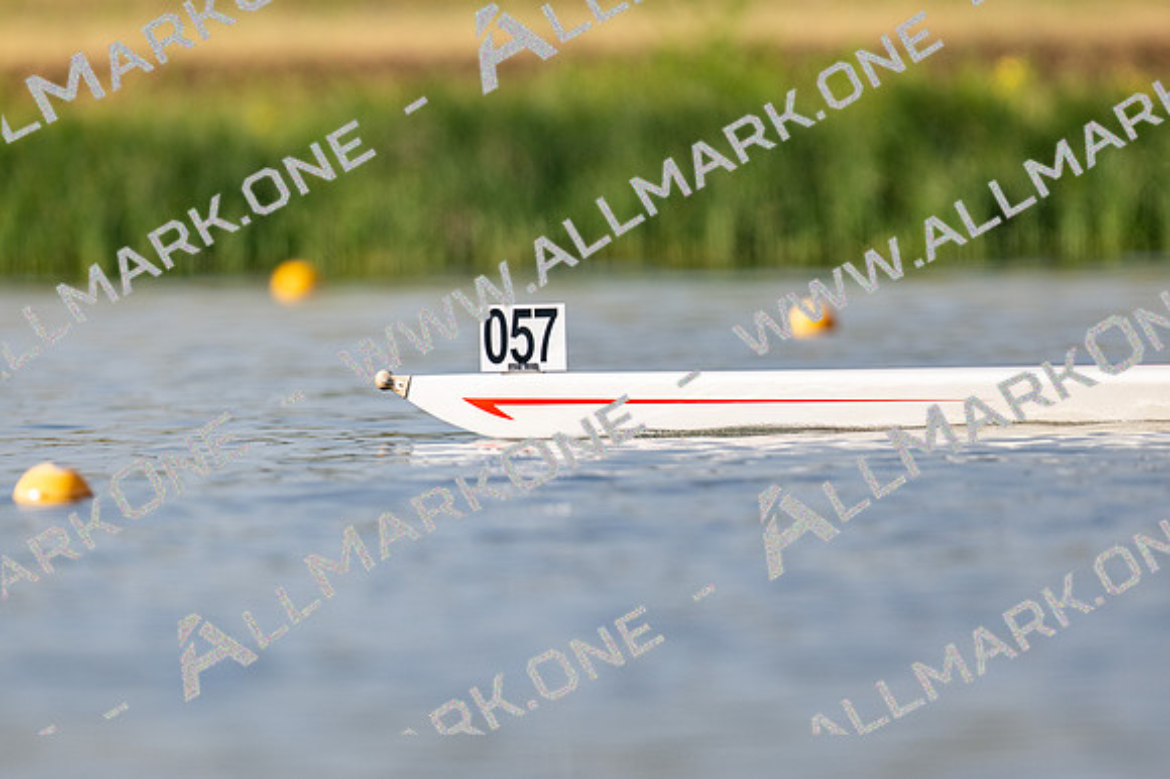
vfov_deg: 1.5
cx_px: 585
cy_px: 390
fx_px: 29232
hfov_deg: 2.3
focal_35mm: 900
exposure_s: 1/2500
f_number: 4
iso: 125
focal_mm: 600
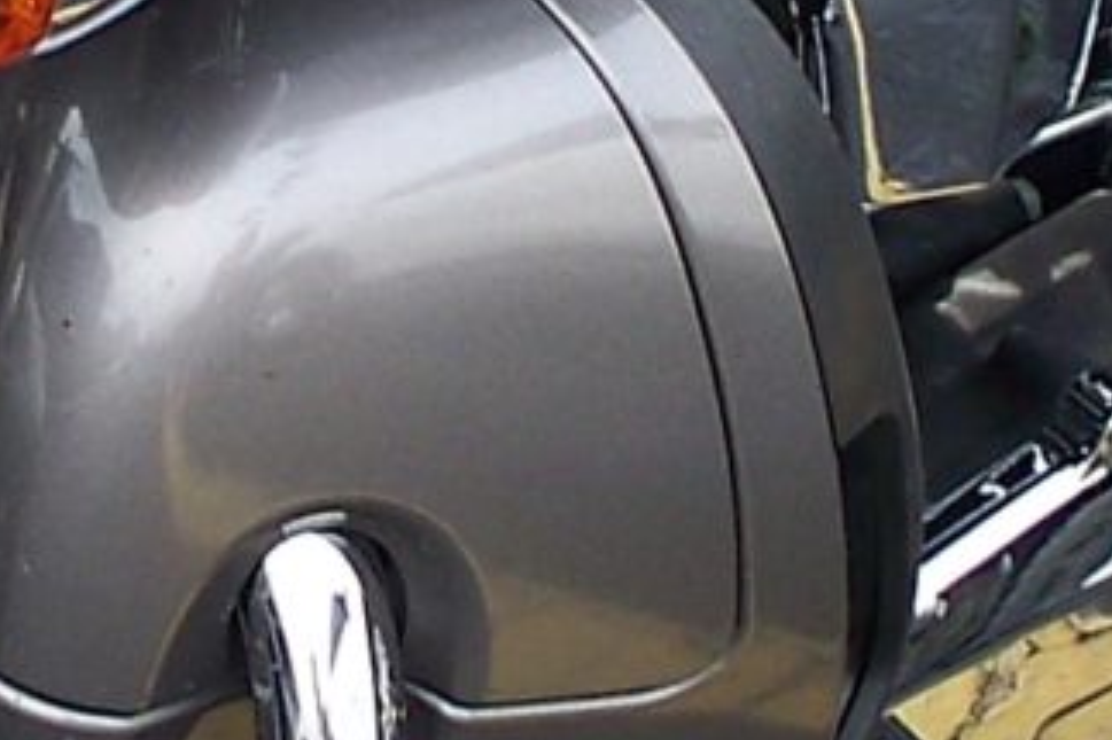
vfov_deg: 4.6
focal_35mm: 297
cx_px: 300
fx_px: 9169
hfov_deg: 6.9
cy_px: -193
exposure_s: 1/200
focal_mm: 7.54
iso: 64
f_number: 2.8
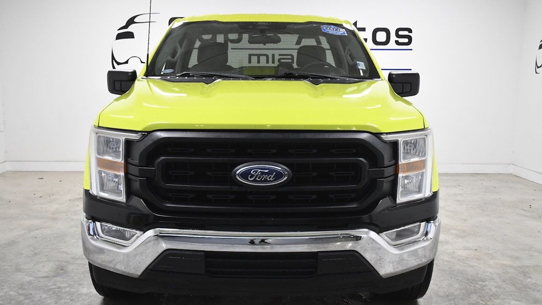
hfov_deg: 52.8
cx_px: 270
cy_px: 146
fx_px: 546
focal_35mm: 38
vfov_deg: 31.2
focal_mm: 24
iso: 2500
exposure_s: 1/500
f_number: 4.5
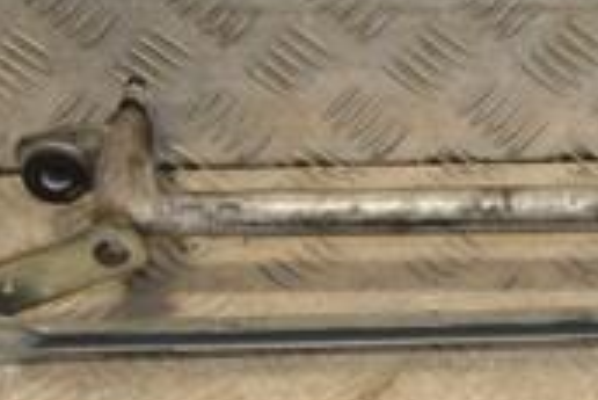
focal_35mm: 131
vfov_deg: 10.5
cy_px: 205
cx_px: 674
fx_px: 2174
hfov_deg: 15.2
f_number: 6.3
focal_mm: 25
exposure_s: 1/200
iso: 800
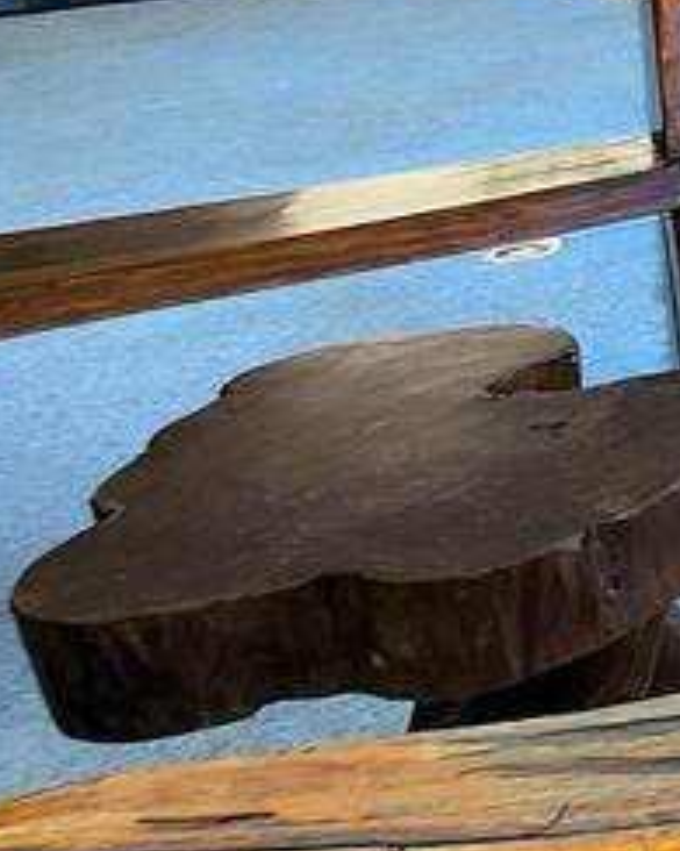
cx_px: 2302
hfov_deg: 10.0
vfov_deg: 21.1
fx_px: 1888
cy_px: -453
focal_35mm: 75
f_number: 2.2
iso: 50
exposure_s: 1/345
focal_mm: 2.2
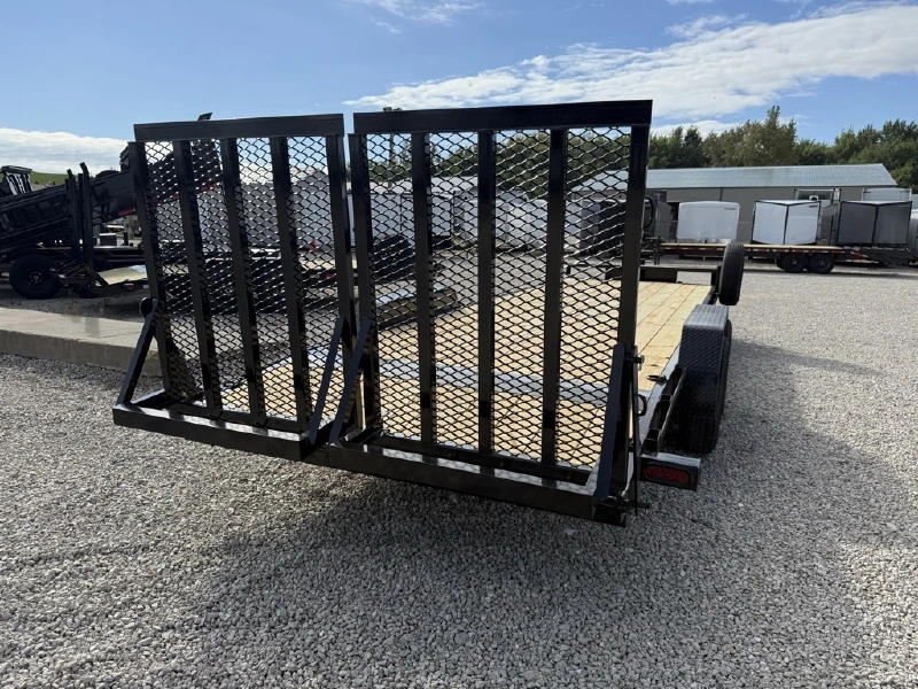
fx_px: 636
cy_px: 344
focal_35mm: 24
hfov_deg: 71.6
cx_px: 459
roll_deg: -0.9
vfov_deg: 56.8
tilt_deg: -10.4
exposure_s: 1/5714
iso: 100
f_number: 1.78
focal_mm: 6.76
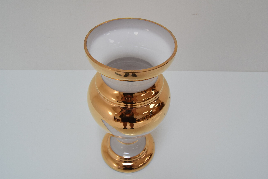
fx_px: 223
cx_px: 134
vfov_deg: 43.7
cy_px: 90
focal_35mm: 30
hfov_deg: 61.9
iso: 1600
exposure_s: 1/250
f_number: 8
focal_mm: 20
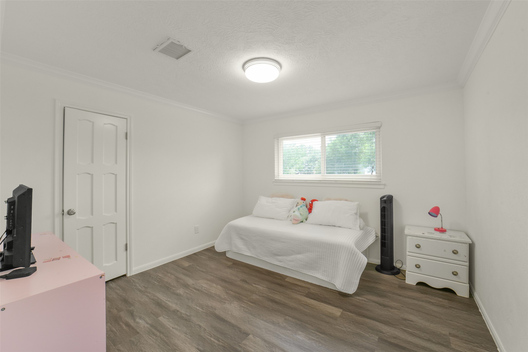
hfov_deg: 104.2
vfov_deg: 81.2
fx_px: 205
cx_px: 264
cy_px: 176
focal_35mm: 14
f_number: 11
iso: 500
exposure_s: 1/20
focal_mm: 14
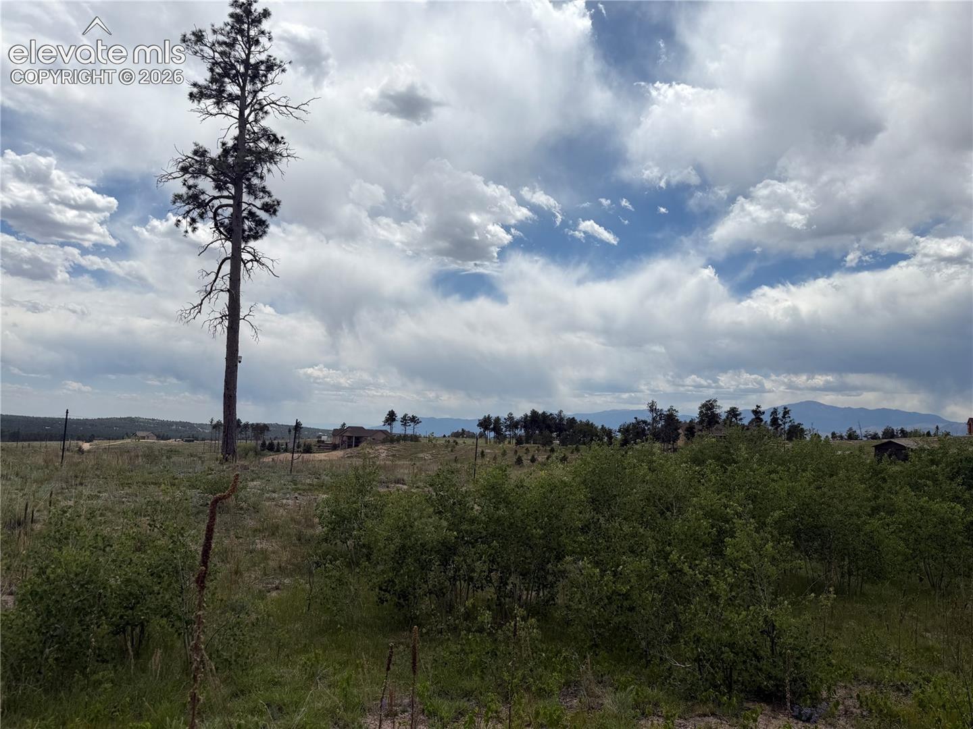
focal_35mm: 24
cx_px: 486
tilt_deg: +4.8
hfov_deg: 71.6
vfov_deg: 56.8
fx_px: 675
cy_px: 364
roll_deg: -1.9
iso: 80
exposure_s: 1/8130
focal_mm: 6.76
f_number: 1.78
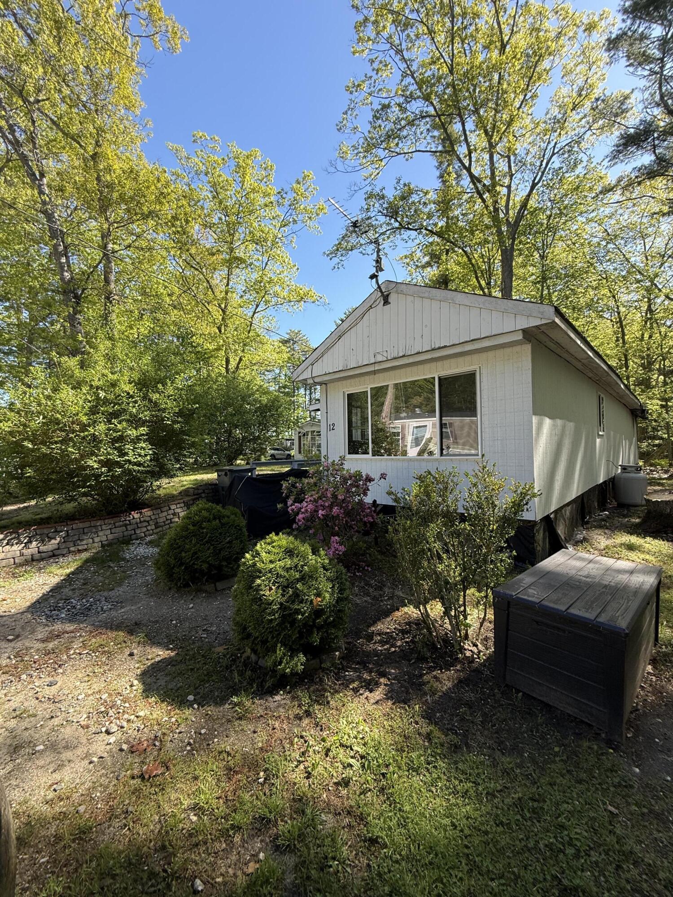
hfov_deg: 85.7
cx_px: 336
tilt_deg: +1.3
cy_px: 448
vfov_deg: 102.1
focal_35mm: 14
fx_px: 363
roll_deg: +0.8
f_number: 2.2
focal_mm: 2.22
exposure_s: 1/461
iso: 64
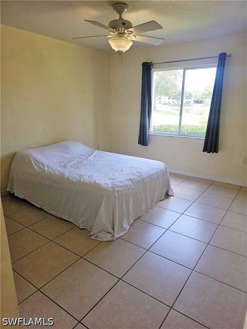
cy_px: 164
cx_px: 124
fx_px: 219
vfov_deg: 73.9
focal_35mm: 23
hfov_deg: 58.9
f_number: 1.7
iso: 20
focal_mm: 6.3
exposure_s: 1/60.2
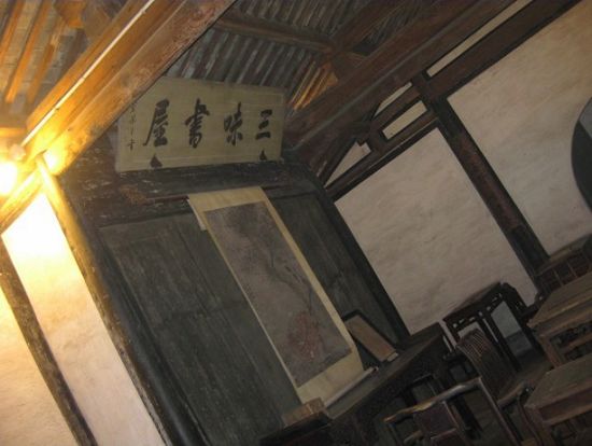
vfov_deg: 38.7
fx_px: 634
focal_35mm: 37
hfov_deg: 50.1
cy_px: 223
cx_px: 296
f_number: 2.8
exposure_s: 1/7
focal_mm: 6.2
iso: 200
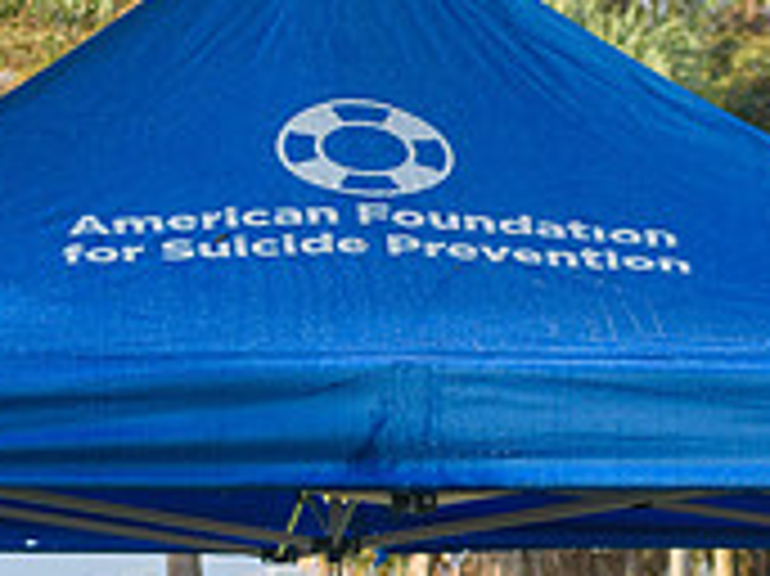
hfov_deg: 4.9
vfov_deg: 3.7
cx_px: 482
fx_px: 8914
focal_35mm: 401
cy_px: 754
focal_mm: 82
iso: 250
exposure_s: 1/500
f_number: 5.6
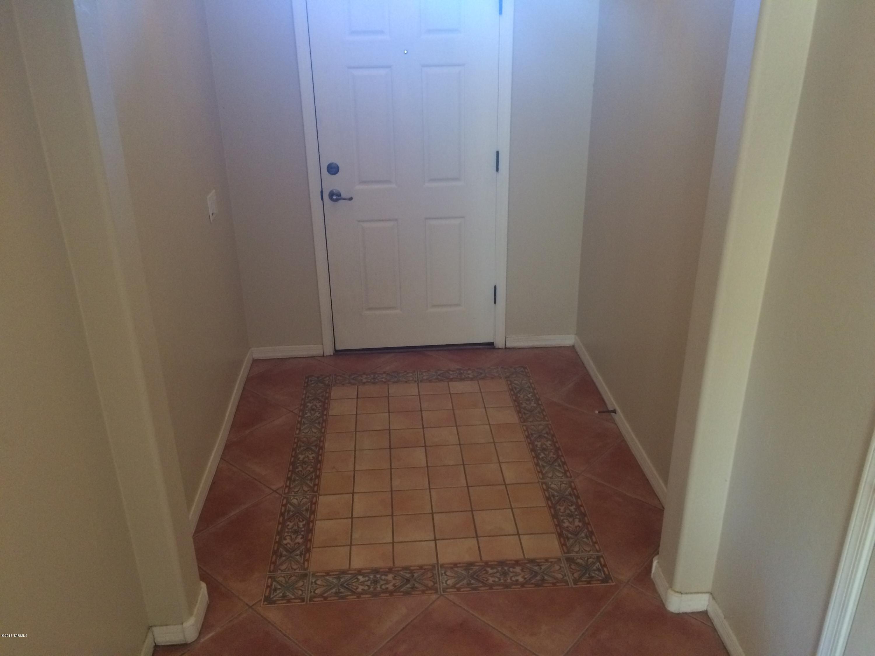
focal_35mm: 29
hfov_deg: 61.7
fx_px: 733
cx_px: 438
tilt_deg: -24.8
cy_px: 328
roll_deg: +0.7
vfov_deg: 48.2
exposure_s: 1/24
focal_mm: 4.15
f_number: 2.2
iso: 320
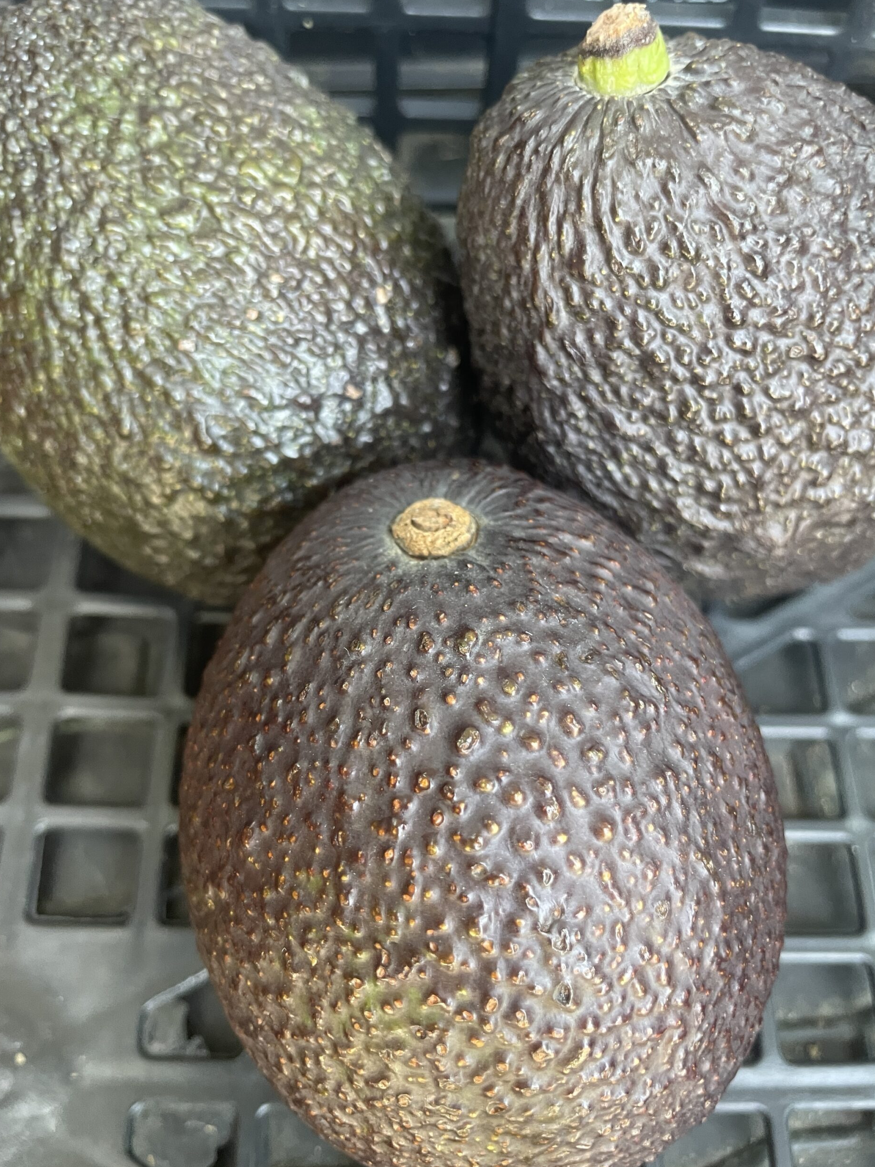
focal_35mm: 27
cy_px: 563
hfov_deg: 51.4
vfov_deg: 65.3
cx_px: 426
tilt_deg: -62.5
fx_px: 910
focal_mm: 4.2
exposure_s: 1/60
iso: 250
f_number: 1.6
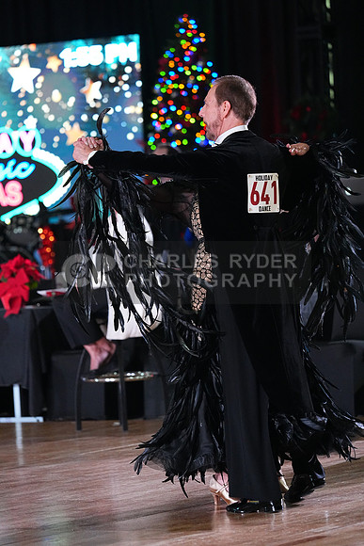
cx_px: 182
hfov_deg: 7.7
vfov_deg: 11.5
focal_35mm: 179
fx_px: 2713
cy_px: 273
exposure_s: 1/400
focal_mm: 179
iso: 6400
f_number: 4
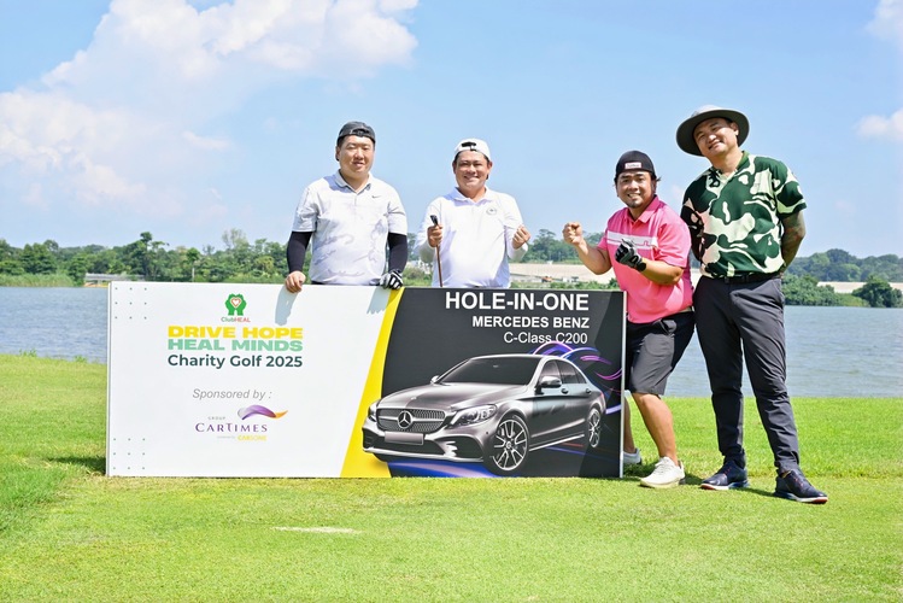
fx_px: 1179
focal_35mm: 47
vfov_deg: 28.7
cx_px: 452
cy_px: 302
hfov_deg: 41.9
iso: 125
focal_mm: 47
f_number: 6.3
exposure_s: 1/400
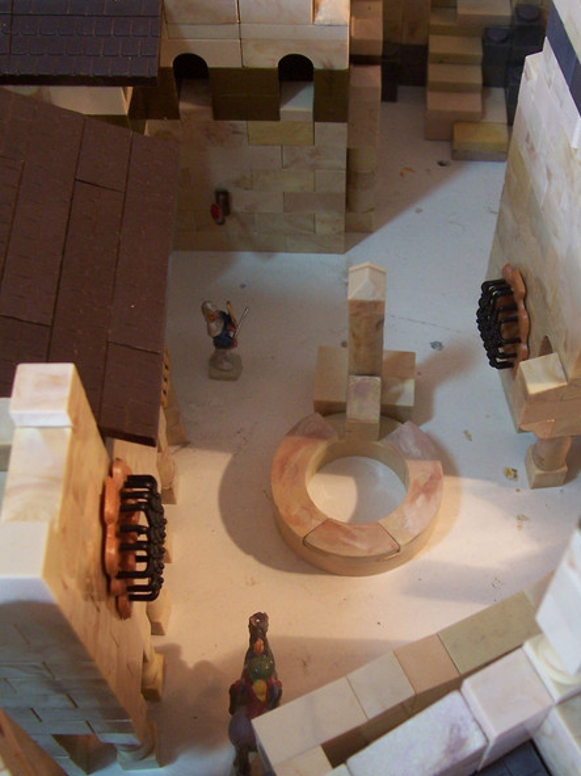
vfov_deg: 41.1
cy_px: 444
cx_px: 372
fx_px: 1030
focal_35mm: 46
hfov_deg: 31.3
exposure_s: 1/30
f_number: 2.7
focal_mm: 5.6
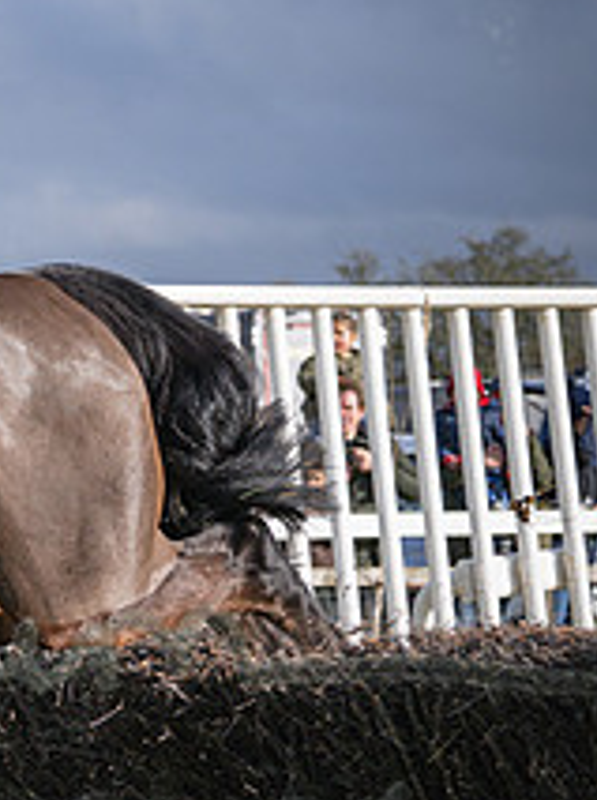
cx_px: -522
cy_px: 667
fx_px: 7081
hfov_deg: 4.8
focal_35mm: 307
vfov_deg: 6.5
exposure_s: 1/1600
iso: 200
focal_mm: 74
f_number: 4
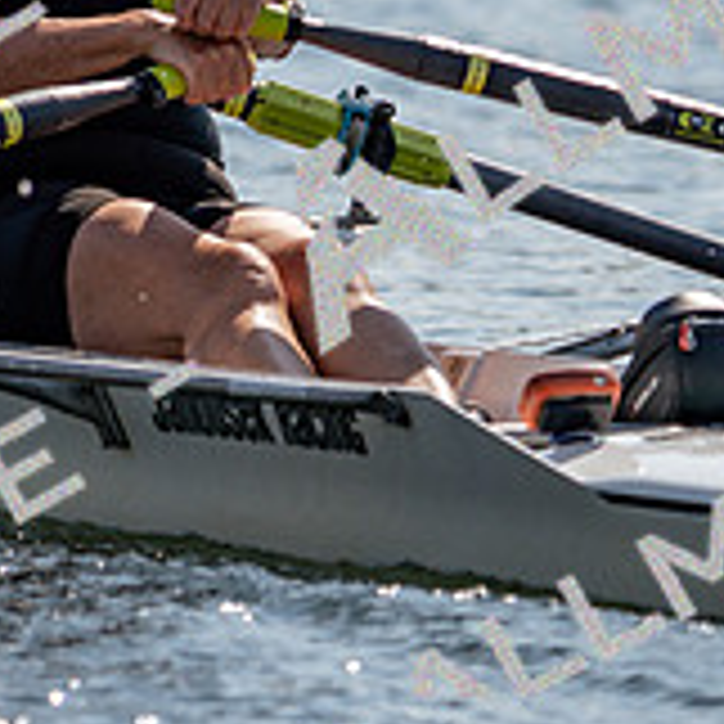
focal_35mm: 764
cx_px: -90
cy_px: -74
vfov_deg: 2.3
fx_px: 18078
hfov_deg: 2.3
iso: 160
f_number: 5.6
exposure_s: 1/1600
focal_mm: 250
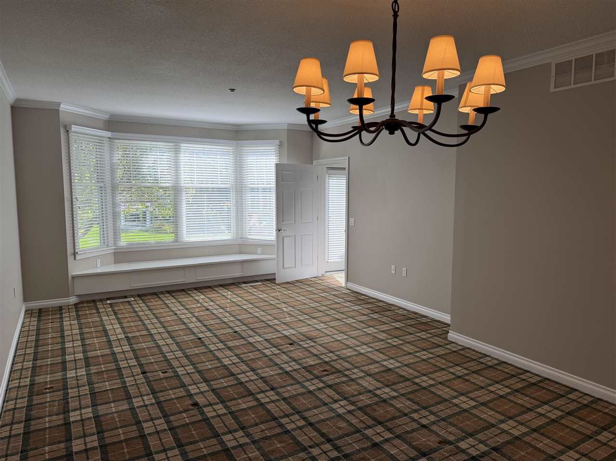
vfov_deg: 56.8
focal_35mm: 24
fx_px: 427
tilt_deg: -5.7
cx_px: 308
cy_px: 230
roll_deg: -0.3
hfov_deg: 71.6
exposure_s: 1/314
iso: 100
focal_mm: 6.76
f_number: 1.78
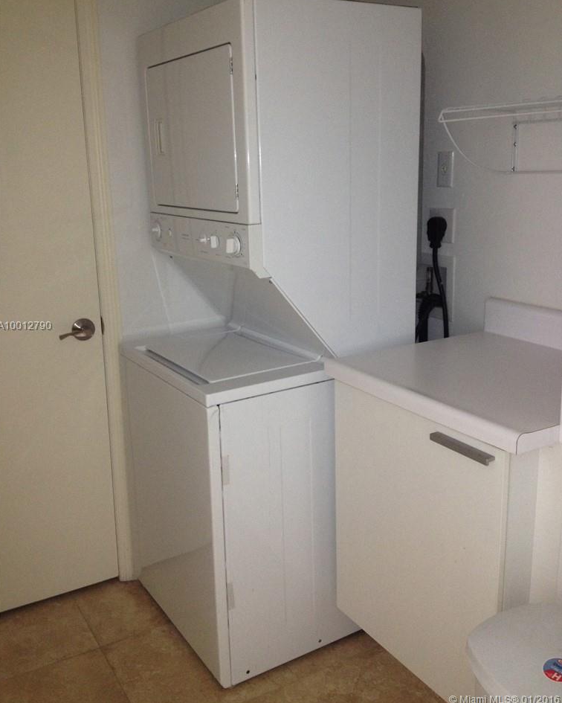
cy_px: 327
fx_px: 769
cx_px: 281
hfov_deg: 40.1
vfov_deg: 49.0
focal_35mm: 37
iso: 160
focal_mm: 4.28
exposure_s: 1/20
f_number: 2.4
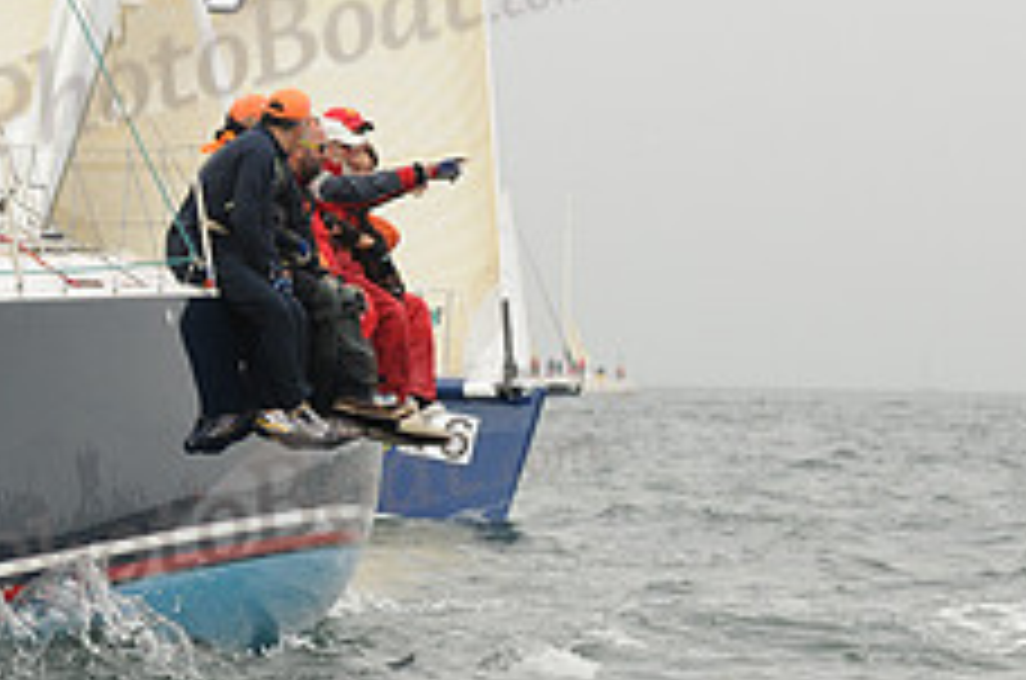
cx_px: -266
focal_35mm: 362
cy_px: 340
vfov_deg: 3.8
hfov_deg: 5.7
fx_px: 10303
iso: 200
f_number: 5
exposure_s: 1/800
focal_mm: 95
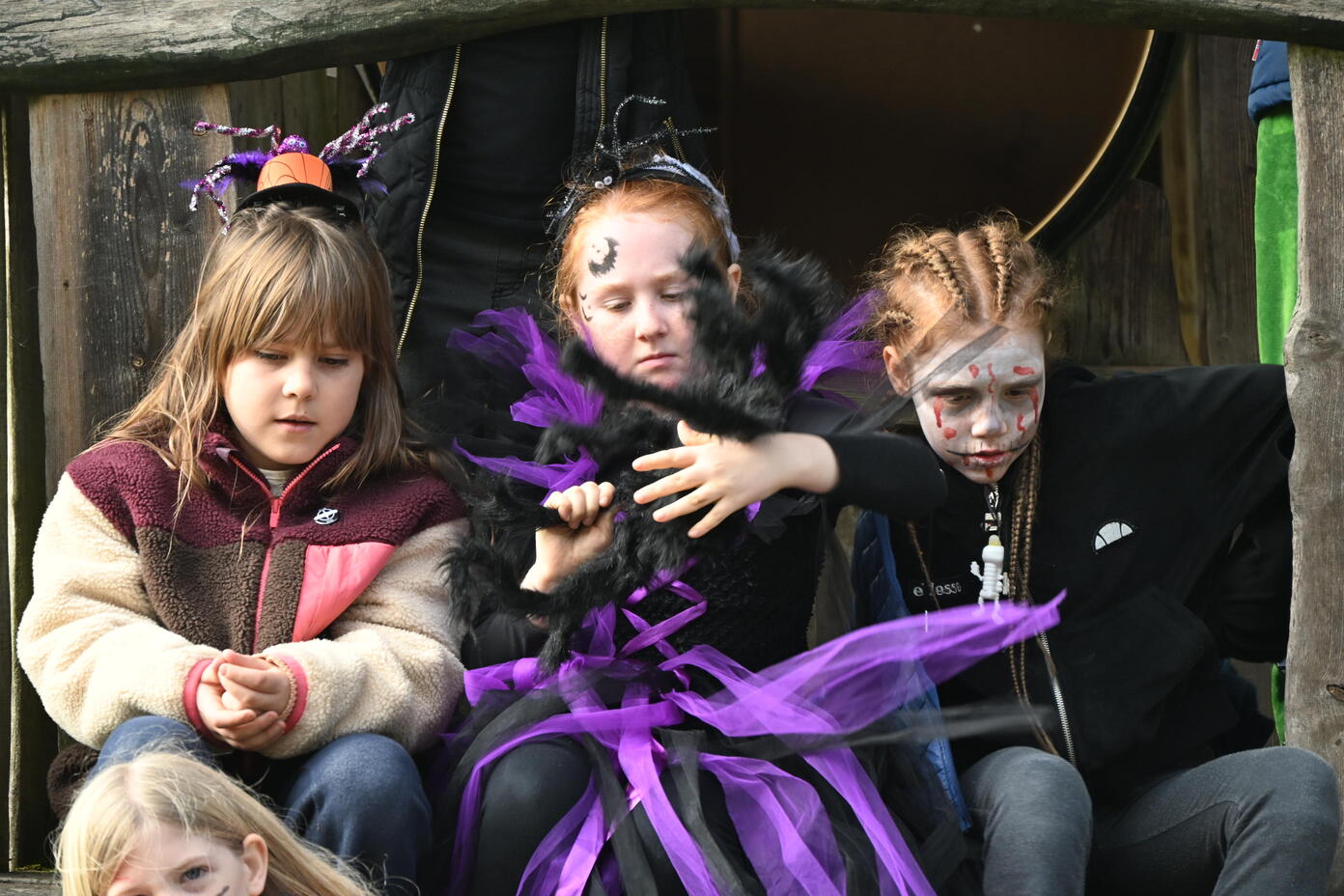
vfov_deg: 6.5
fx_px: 7839
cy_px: 448
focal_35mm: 210
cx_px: 672
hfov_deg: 9.8
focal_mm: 140
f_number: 6.3
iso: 450
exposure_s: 1/200
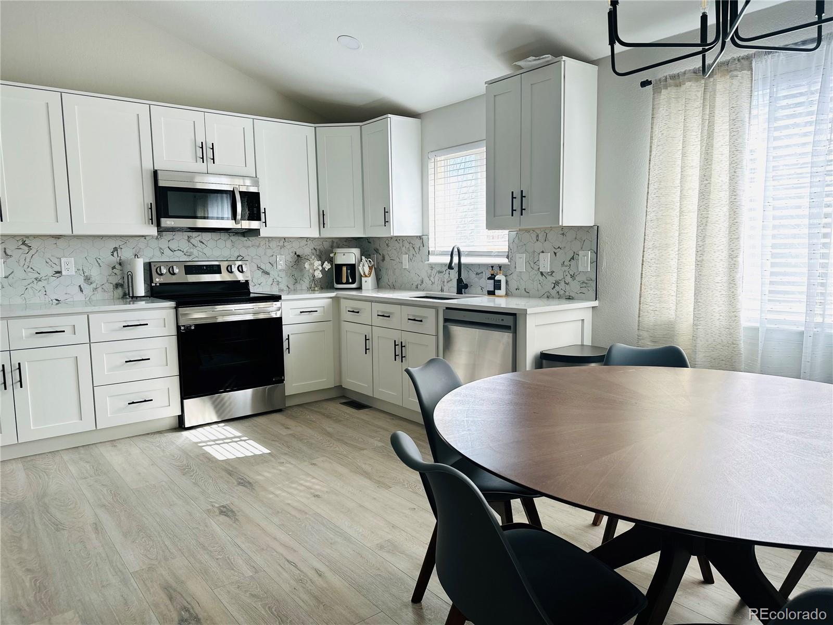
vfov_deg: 56.8
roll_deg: +0.4
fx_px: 578
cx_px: 416
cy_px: 312
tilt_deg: -7.2
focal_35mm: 24
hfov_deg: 71.6
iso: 80
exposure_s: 1/387
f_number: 1.78
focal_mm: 6.86
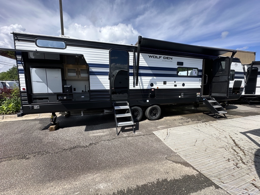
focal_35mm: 14
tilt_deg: -5.0
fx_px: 105
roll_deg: +1.4
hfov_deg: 102.1
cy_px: 98
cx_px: 130
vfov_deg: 85.7
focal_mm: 2.22
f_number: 2.2
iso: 40
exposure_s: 1/1182
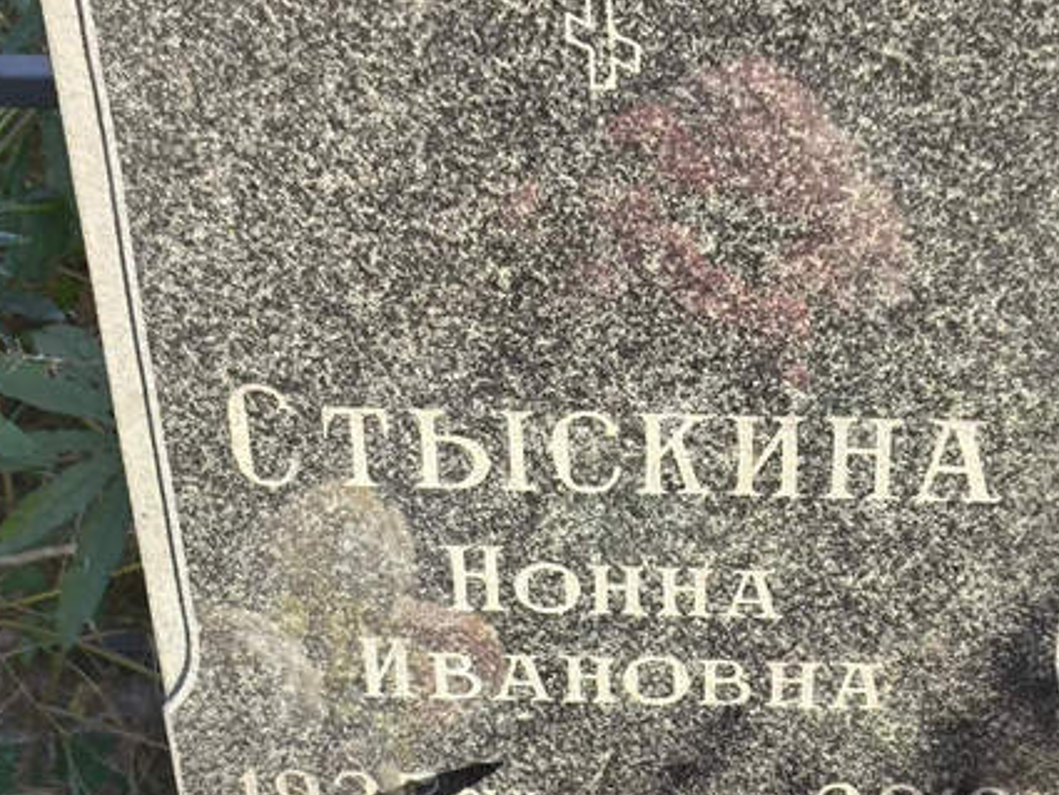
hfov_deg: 20.8
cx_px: 599
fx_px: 2877
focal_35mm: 94
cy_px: 603
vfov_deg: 15.7
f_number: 1.7
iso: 50
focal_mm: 4.71
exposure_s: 1/612
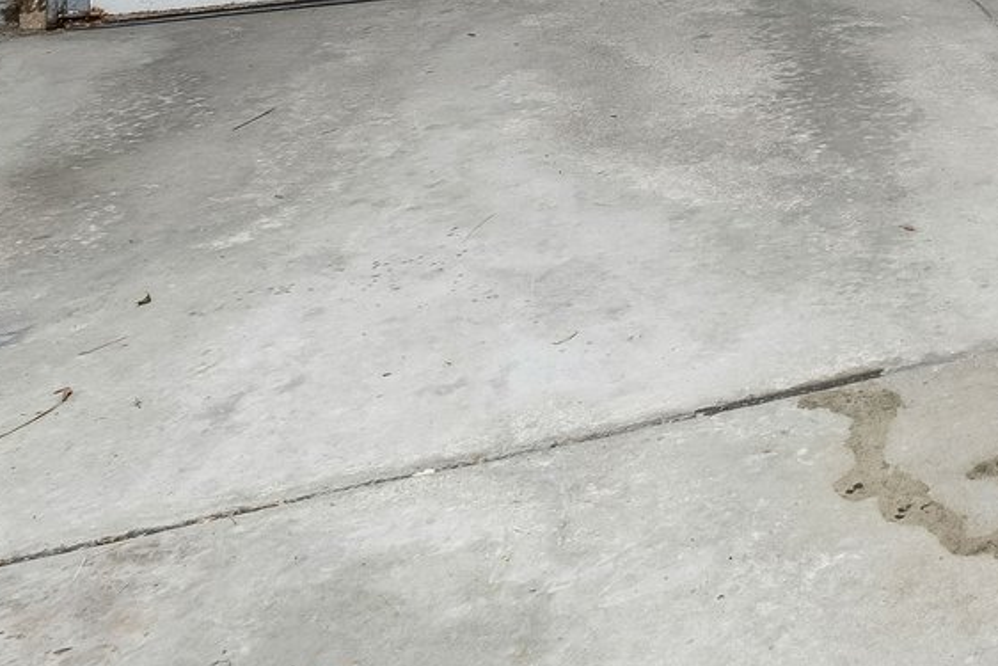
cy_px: -381
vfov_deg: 21.4
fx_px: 1414
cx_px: 1238
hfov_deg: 31.6
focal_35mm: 51
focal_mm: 14
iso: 200
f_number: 8
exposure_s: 1/4
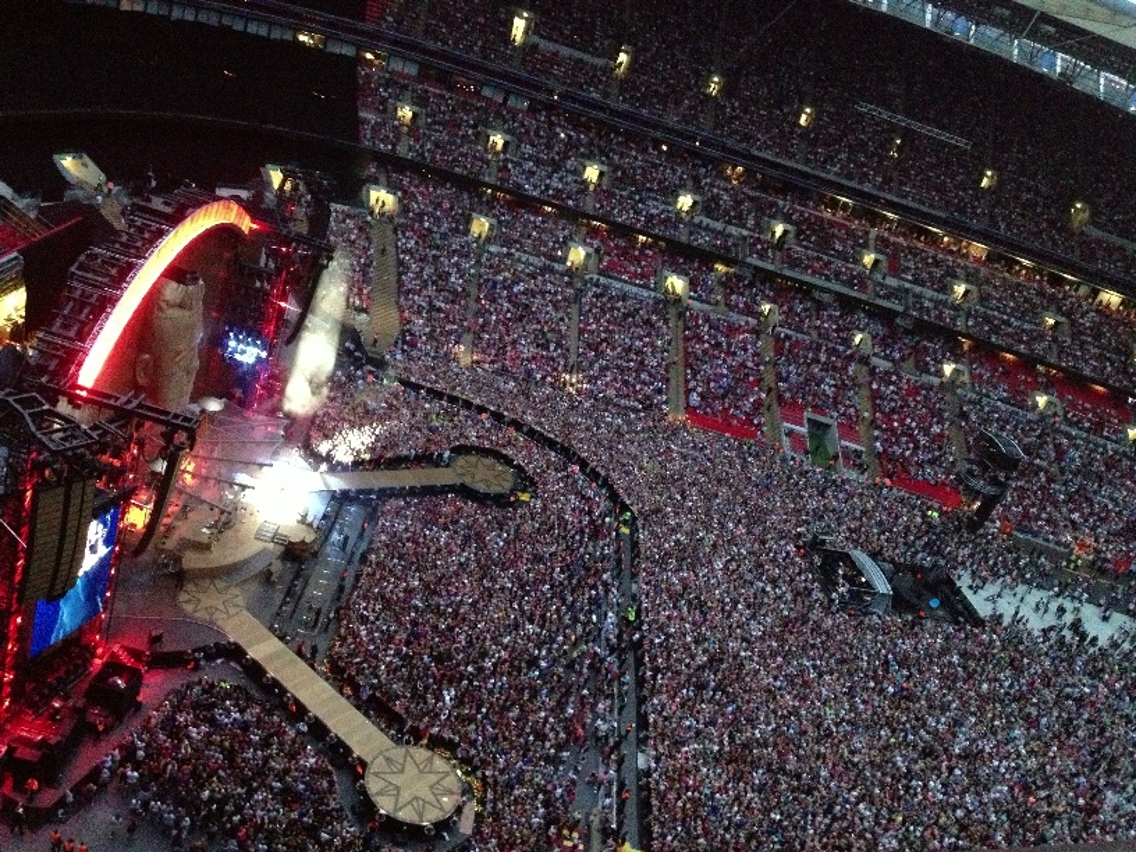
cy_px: 426
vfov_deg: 40.7
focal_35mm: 35
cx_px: 568
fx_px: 1149
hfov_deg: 52.6
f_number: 2.4
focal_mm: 4.28
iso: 800
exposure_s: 1/15
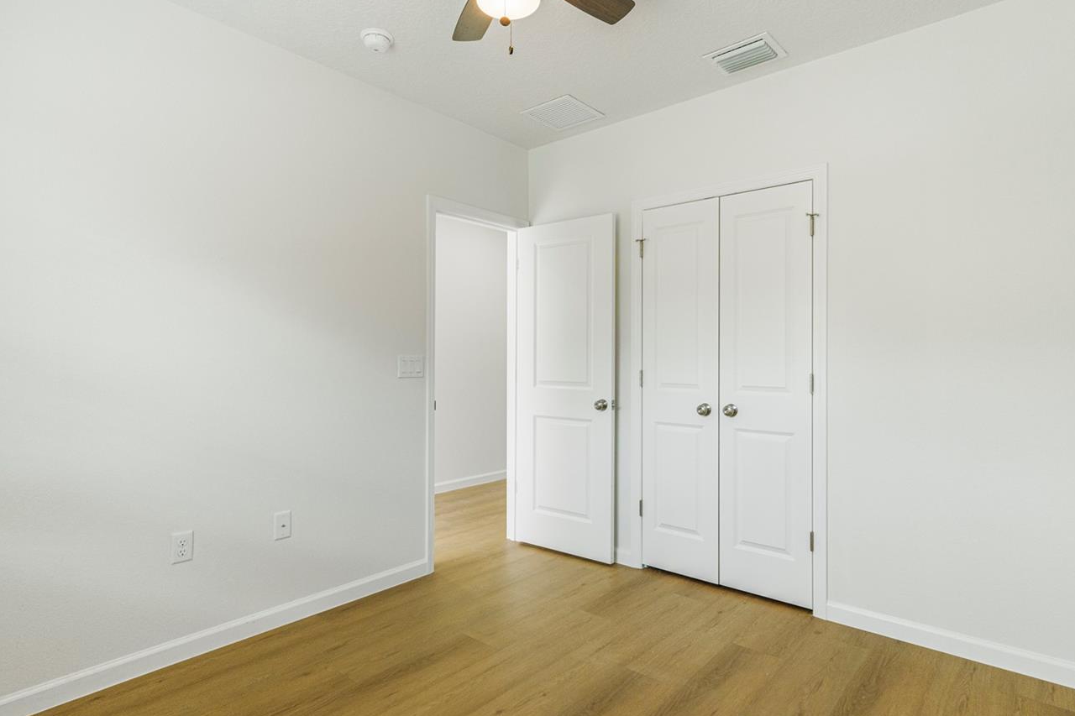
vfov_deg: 61.9
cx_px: 537
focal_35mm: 20
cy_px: 374
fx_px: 597
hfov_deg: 84.0
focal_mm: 16
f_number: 8
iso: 1250
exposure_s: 1/250
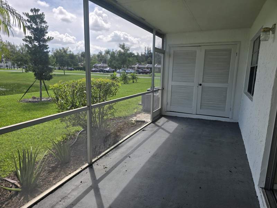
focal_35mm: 23
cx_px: 138
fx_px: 184
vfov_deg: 58.9
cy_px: 104
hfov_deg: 73.9
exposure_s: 1/447
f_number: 1.7
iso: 12
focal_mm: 6.3
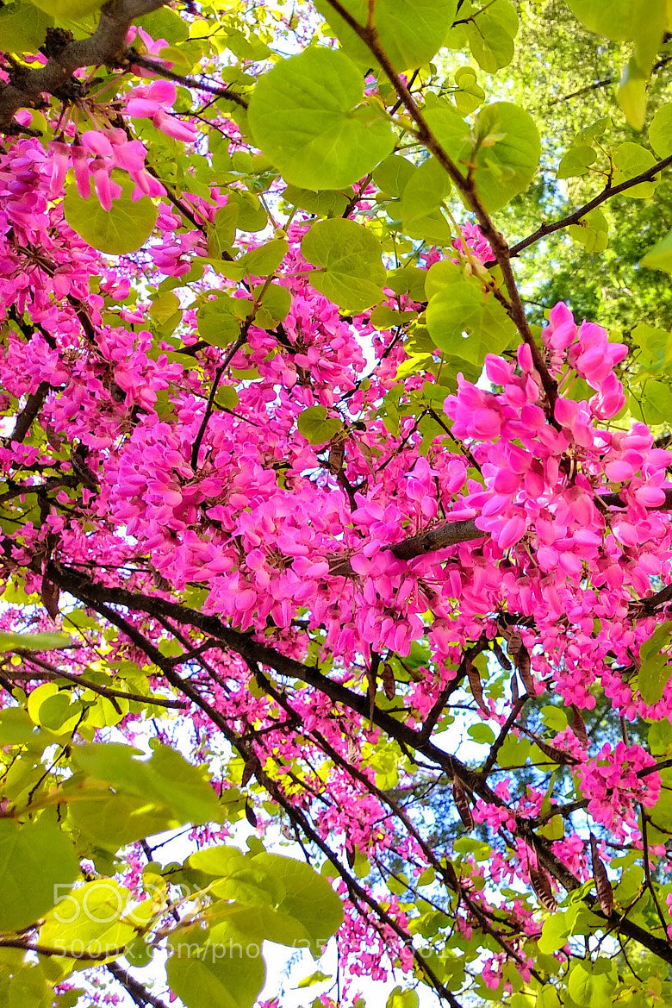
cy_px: 499
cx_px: 688
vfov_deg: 51.9
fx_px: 1035
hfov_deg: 32.7
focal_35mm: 37
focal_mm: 3.81
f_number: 2.2
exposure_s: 1/101
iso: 125
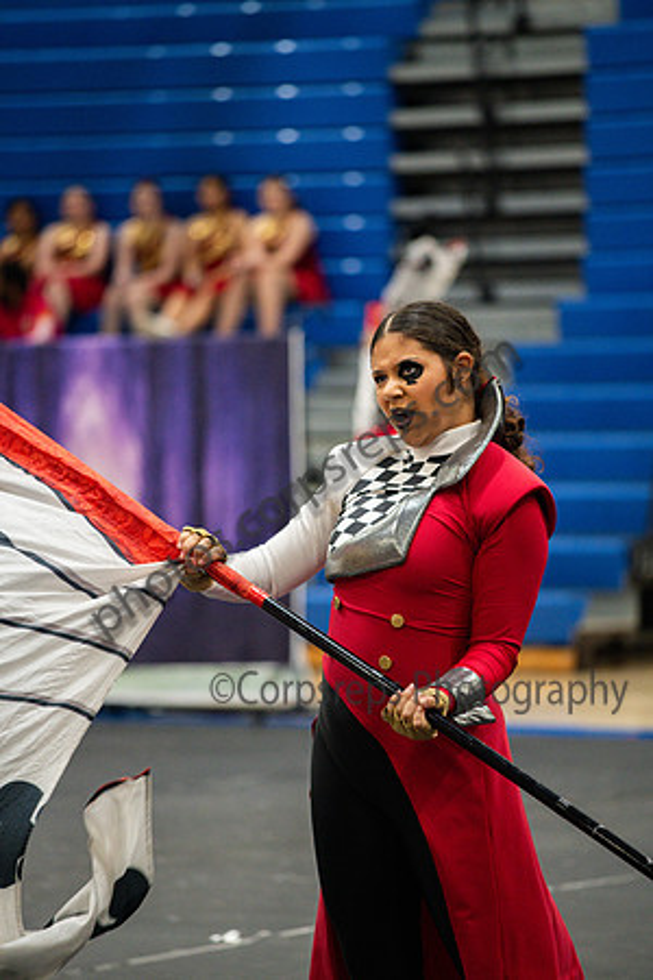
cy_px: 490
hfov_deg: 7.4
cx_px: 326
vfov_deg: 11.1
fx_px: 5033
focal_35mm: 185
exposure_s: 1/500
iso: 6400
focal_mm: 185
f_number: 4
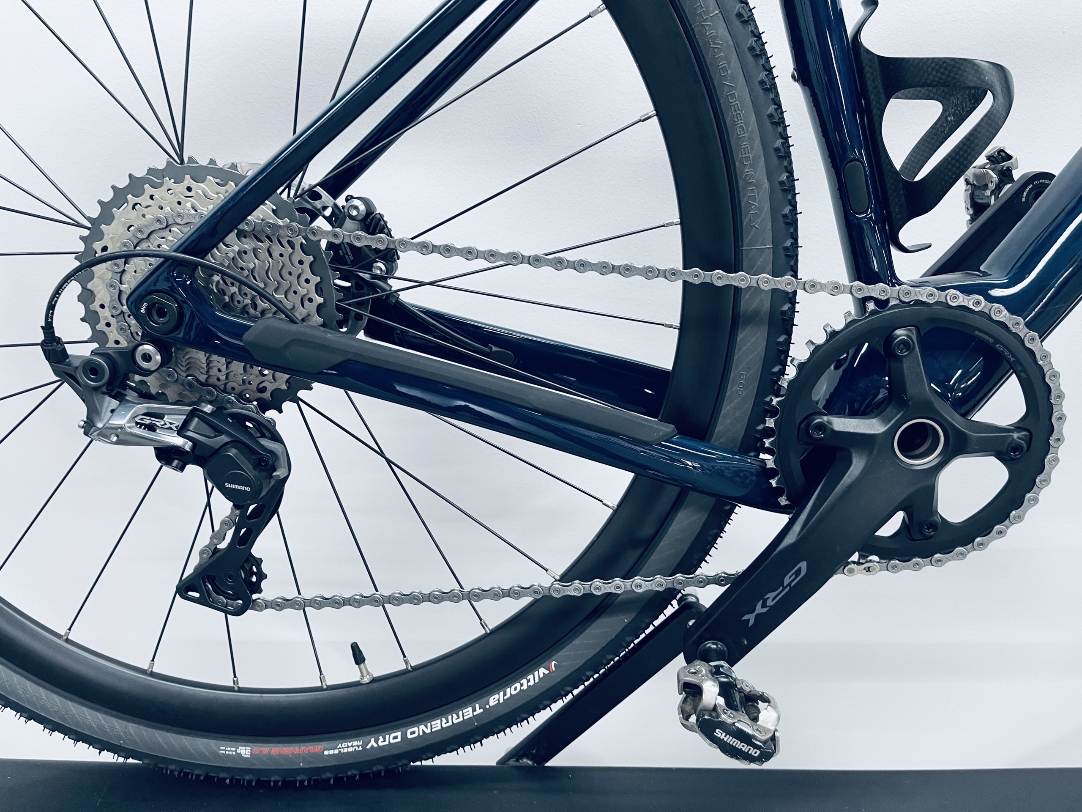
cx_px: 541
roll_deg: +0.0
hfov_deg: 69.4
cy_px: 406
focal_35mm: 25
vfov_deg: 54.9
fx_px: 781
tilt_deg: -25.3
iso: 80
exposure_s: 1/50
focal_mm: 5.1
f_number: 1.6
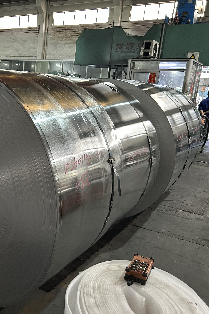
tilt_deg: -14.0
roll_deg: -3.1
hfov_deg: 34.0
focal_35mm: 37
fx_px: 322
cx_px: 20
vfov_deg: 51.9
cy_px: 159
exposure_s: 1/50
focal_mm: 5.7
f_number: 1.5
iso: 400
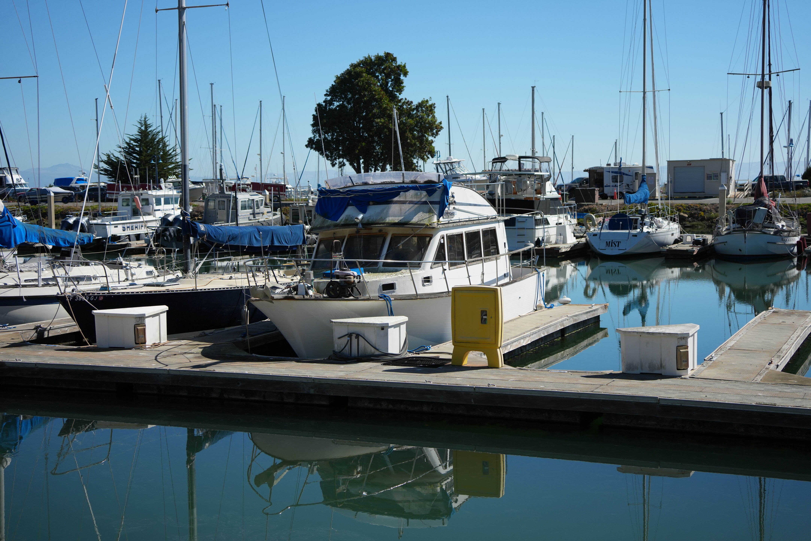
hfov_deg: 39.6
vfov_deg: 27.0
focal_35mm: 50
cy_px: 270
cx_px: 406
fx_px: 1126
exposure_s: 1/3200
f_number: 4.5
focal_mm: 50
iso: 400
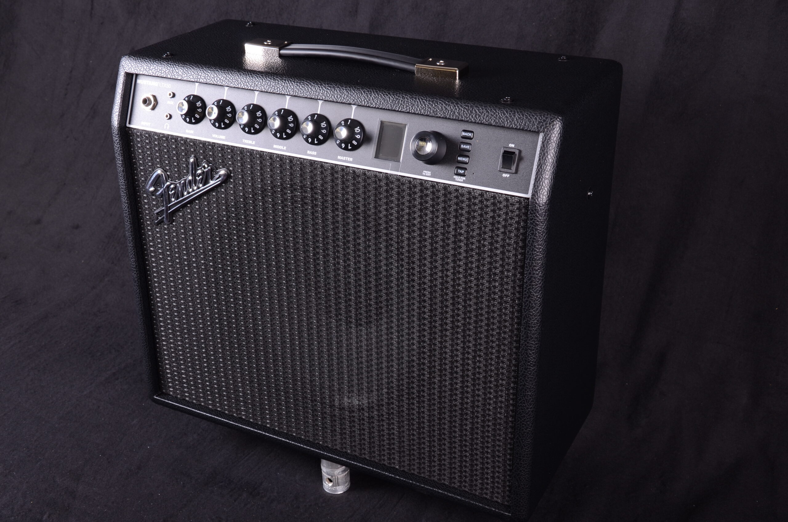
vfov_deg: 29.7
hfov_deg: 43.7
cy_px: 261
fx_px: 983
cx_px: 394
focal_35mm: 45
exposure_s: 1/200
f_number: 10
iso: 200
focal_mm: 30
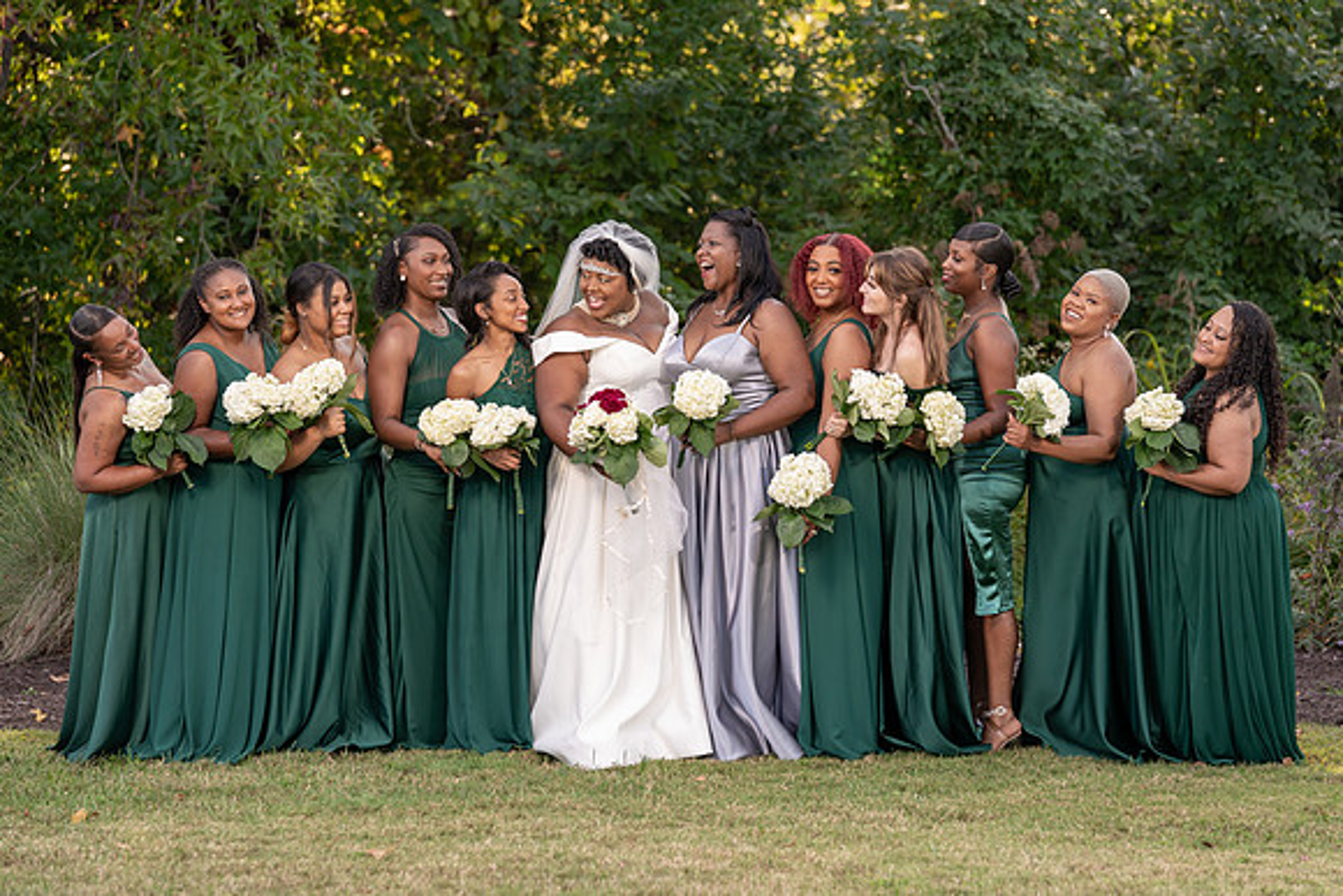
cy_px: 455
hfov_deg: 13.6
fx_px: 5645
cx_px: 674
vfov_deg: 9.1
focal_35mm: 151
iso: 160
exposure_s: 1/200
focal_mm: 147
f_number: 4
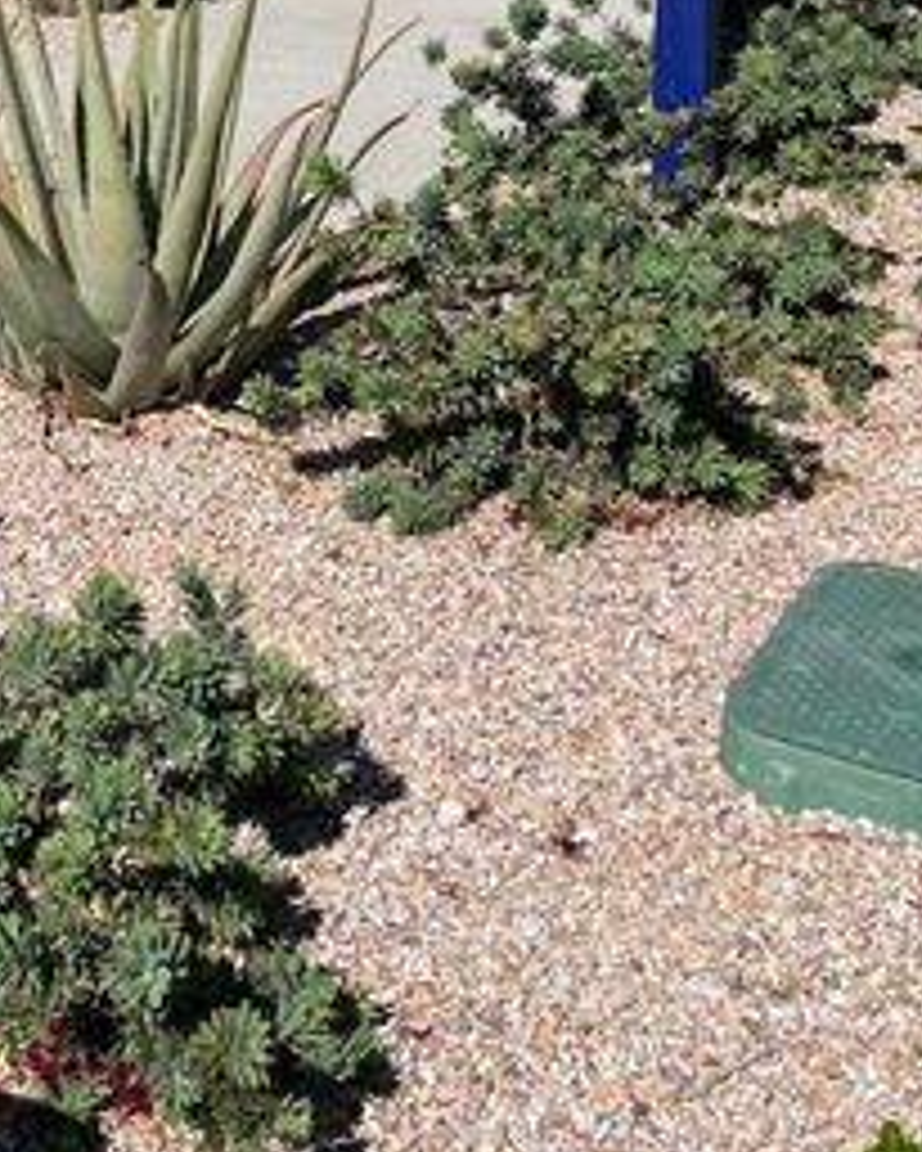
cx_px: 40
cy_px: -214
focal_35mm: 66
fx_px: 2250
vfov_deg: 25.8
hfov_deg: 22.4
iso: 50
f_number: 1.6
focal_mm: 5.1
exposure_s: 1/5319
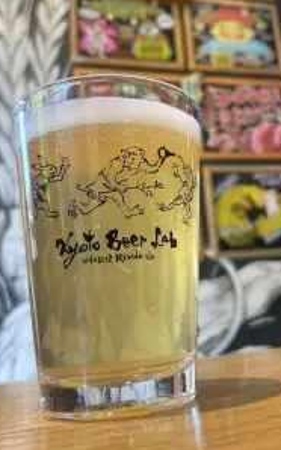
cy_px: 168
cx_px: 204
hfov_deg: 33.8
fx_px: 454
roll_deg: +5.7
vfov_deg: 52.2
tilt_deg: +18.1
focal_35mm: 37
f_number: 1.6
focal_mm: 4.2
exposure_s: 1/120
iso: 100
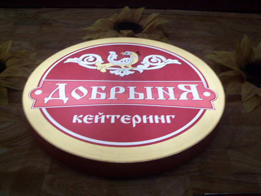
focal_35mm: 35
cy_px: 98
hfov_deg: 52.6
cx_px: 130
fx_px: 264
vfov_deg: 40.7
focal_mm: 6.3
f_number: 3
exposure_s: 1/30
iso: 125
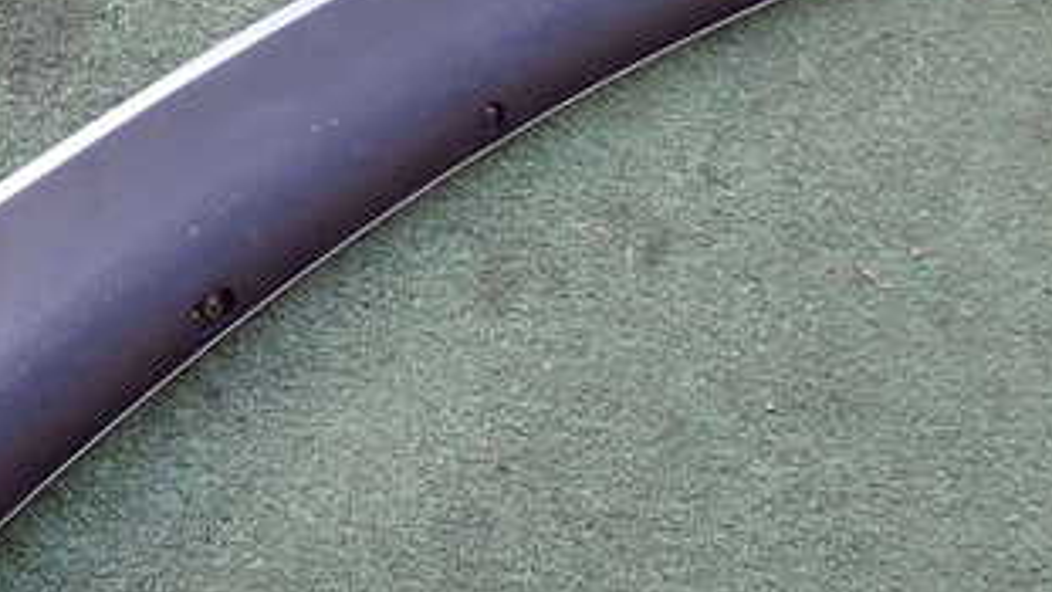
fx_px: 1758
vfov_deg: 19.1
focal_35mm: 63
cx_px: 379
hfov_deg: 33.1
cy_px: 332
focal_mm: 5.4
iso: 200
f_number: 2.3
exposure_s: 1/100
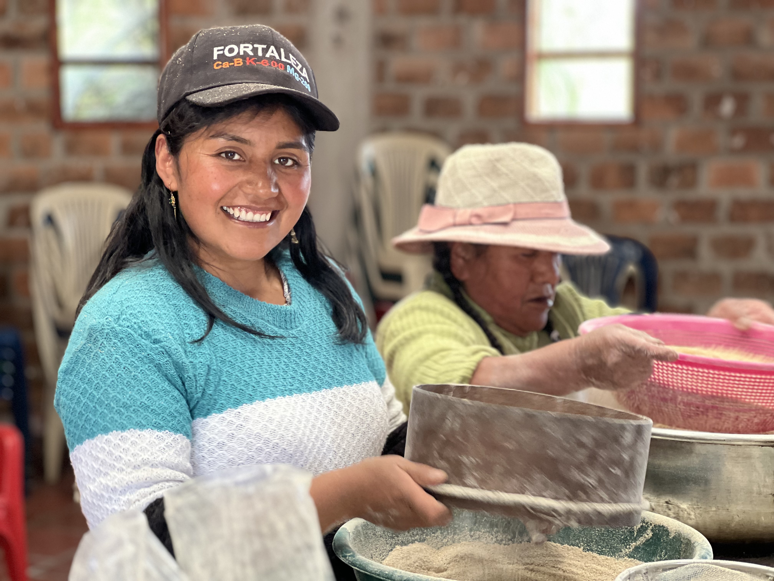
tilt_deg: -5.8
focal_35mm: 77
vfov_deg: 19.1
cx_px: 387
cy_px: 290
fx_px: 1722
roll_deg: +1.1
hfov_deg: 25.3
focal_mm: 9
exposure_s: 1/40
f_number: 2.8
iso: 250
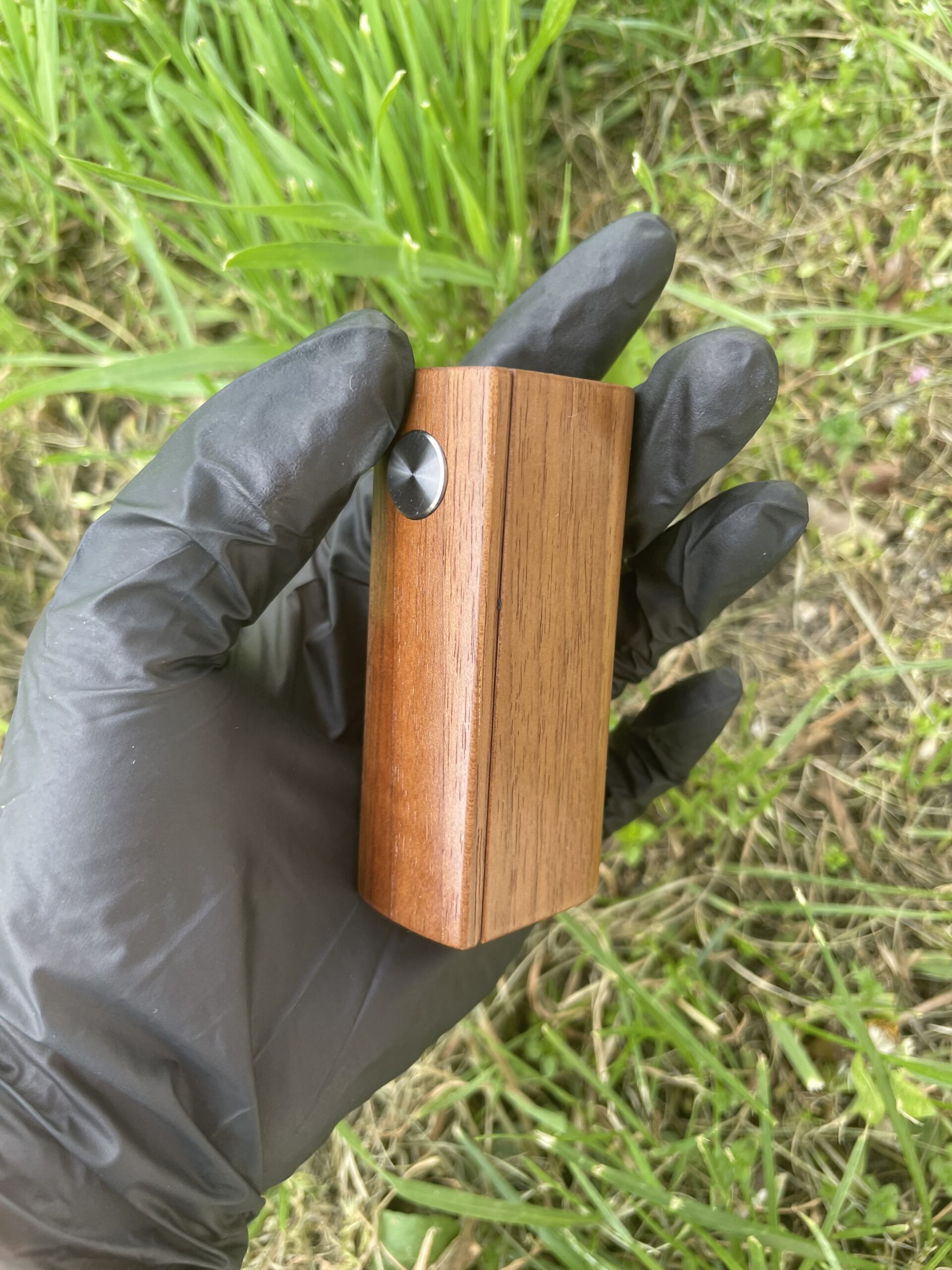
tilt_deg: -73.5
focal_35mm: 26
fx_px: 953
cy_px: 635
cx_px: 476
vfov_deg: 67.3
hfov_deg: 53.1
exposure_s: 1/152
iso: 32
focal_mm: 4.2
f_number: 1.6
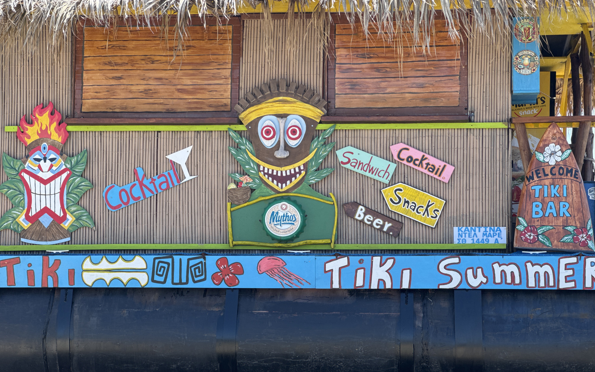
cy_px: 211
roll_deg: -2.6
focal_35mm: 82
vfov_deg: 15.9
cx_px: 296
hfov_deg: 25.2
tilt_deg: +4.7
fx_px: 1330
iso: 25
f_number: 2.8
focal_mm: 9
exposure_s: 1/206
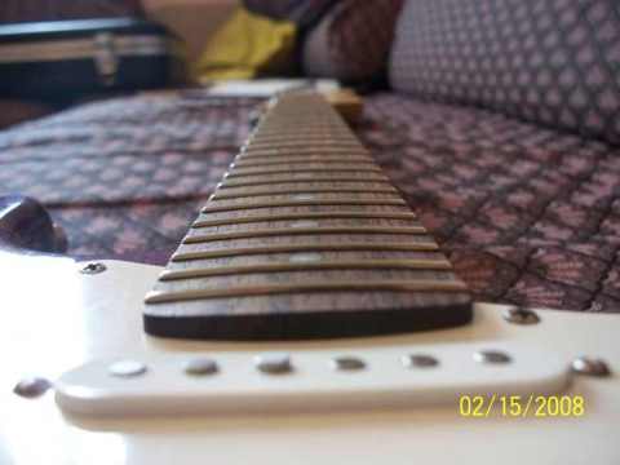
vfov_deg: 39.7
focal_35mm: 36
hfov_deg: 51.4
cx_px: 310
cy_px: 232
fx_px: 645
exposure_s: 1/20
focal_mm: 7.54
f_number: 2.8
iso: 400
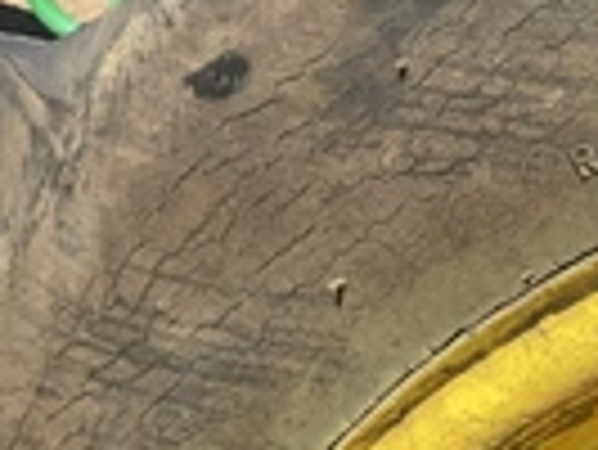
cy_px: -22
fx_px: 1504
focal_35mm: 87
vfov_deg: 16.6
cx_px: 845
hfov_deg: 20.0
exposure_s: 1/912
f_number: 1.8
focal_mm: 3
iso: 25
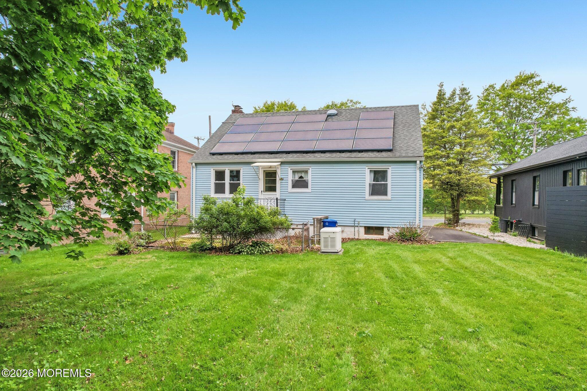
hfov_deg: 78.6
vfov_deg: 57.2
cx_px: 294
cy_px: 196
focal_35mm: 22
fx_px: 359
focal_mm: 8.4
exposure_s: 1/730
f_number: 2.8
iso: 100
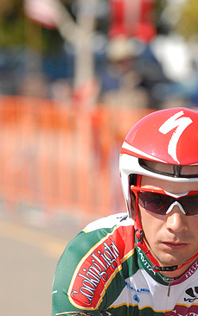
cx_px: 165
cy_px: 242
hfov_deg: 2.7
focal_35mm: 485
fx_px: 4184
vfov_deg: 4.3
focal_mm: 200
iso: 400
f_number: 5.6
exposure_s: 1/1000
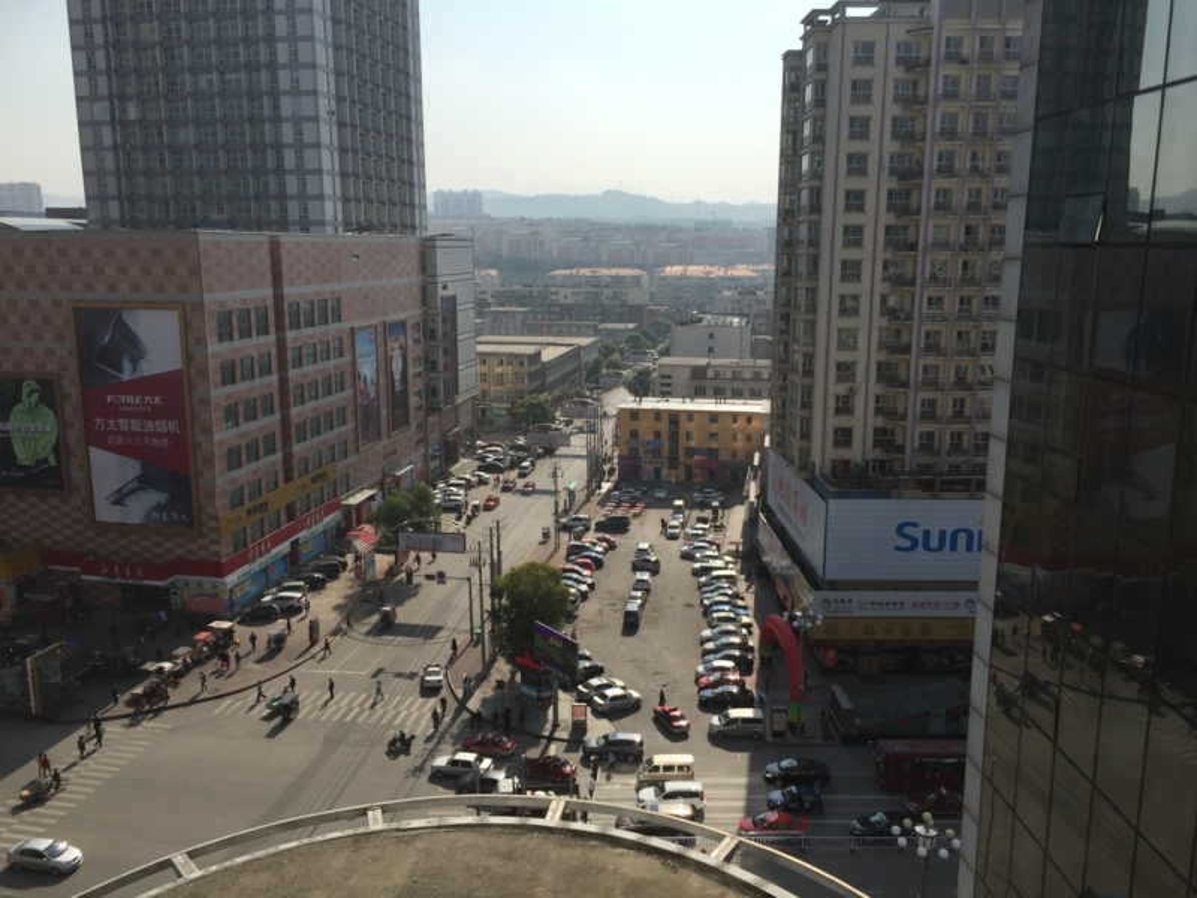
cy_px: 449
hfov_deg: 61.7
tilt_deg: -12.3
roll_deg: -0.9
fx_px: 1003
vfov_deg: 48.2
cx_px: 598
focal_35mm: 29
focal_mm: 4.15
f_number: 2.2
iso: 32
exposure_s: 1/3300
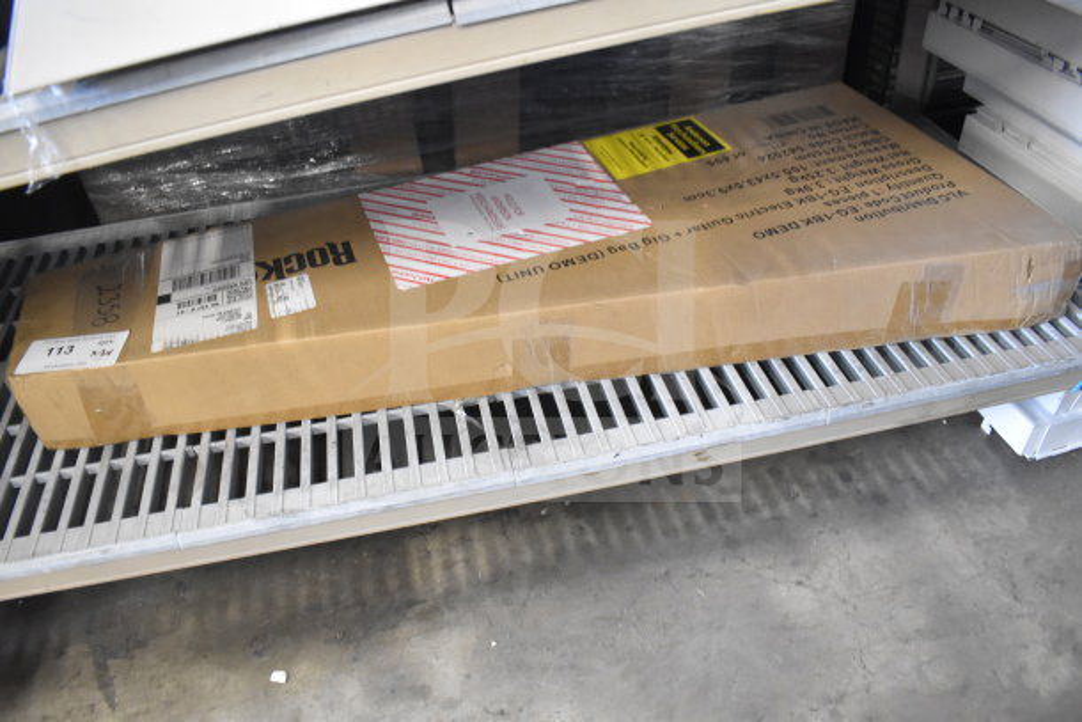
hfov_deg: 67.4
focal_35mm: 27
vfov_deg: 48.0
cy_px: 361
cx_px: 541
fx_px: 812
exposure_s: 1/30
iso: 2800
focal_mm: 18
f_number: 3.5
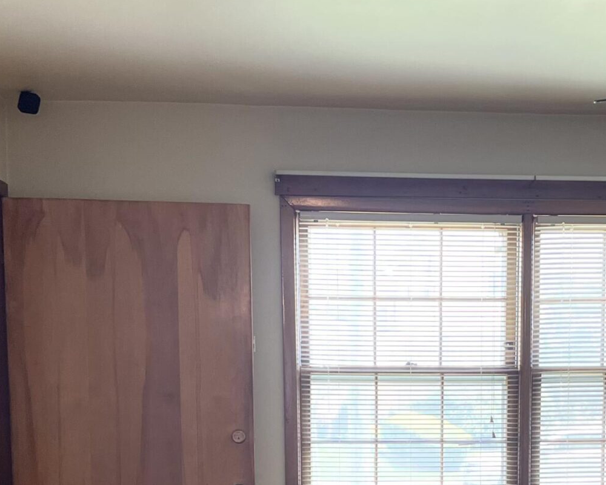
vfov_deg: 22.5
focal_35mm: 65
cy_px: 501
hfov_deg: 29.0
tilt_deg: -7.1
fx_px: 1166
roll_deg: -0.3
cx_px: 399
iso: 100
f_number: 1.5
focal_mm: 5.7
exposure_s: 1/120
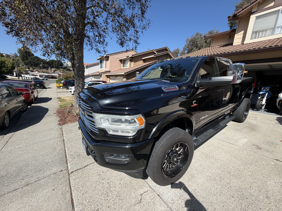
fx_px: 114
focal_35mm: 14
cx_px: 141
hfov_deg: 102.1
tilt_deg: -11.3
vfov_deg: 85.7
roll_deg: -5.2
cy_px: 106
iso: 25
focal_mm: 2.22
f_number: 2.2
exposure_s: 1/770
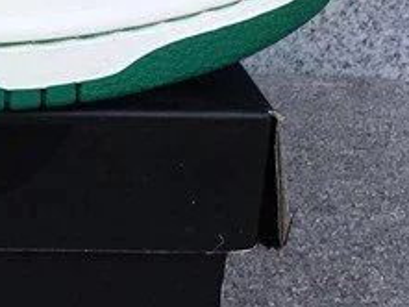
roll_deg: -0.9
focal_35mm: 126
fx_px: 1490
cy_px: 43
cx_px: -226
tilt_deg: -20.2
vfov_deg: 11.7
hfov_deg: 14.5
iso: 25
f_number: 2.4
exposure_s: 1/322
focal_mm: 3.3
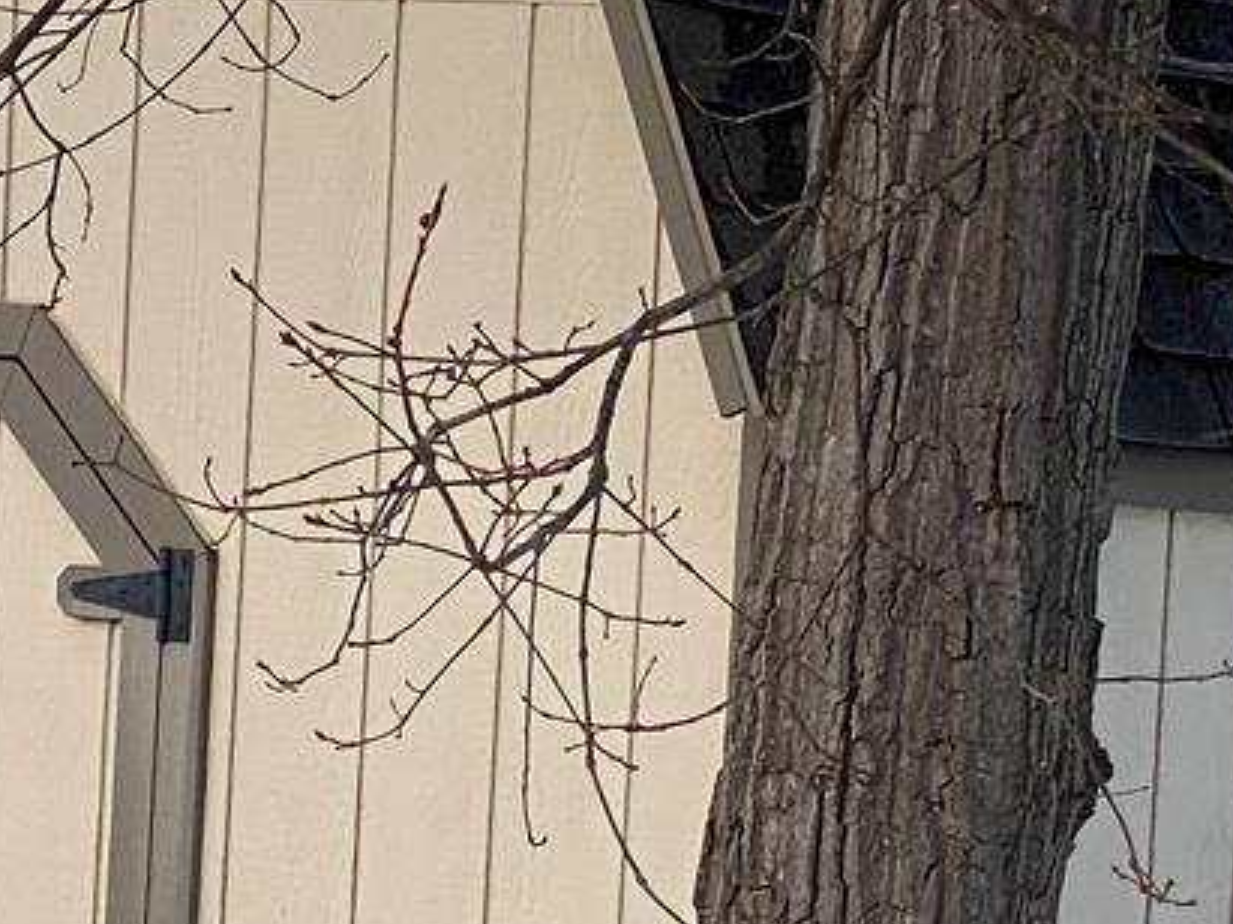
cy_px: 924
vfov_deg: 5.7
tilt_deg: -1.7
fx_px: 9223
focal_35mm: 259
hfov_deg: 7.6
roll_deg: -3.8
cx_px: 510
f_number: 2
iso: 20
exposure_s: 1/164
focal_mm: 6
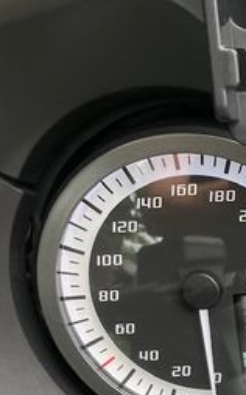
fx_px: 805
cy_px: 372
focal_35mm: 75
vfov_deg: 26.4
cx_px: 442
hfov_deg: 15.1
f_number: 1.8
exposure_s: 1/80
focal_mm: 3.99
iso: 40
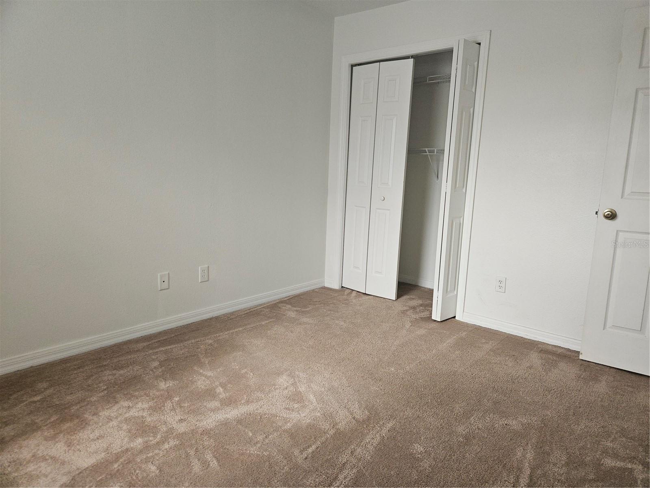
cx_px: 325
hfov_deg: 73.9
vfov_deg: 58.9
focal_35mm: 23
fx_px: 432
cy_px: 244
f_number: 1.8
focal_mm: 5.4
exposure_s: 1/60
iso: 80
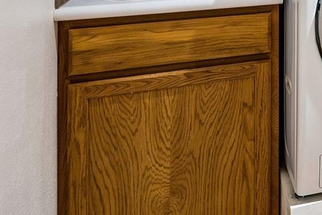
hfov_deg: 30.8
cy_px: -95
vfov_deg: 22.1
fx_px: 465
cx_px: 407
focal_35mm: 52
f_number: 10
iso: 400
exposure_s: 1/13
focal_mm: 17
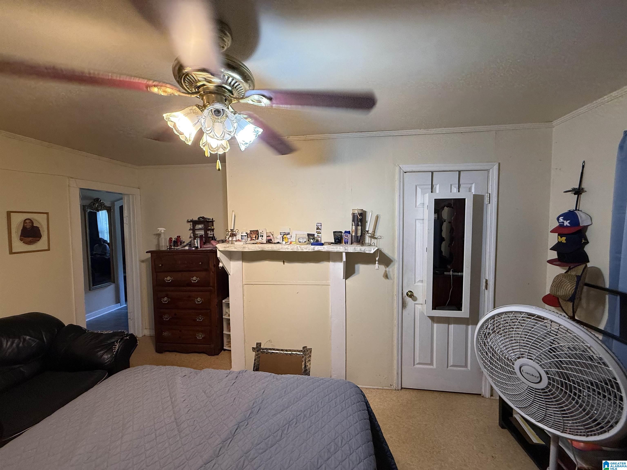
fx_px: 254
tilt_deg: -2.0
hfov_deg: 102.1
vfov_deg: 85.7
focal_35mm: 14
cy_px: 235
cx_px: 314
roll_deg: +0.2
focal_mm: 2.22
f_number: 2.2
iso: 200
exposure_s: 1/60
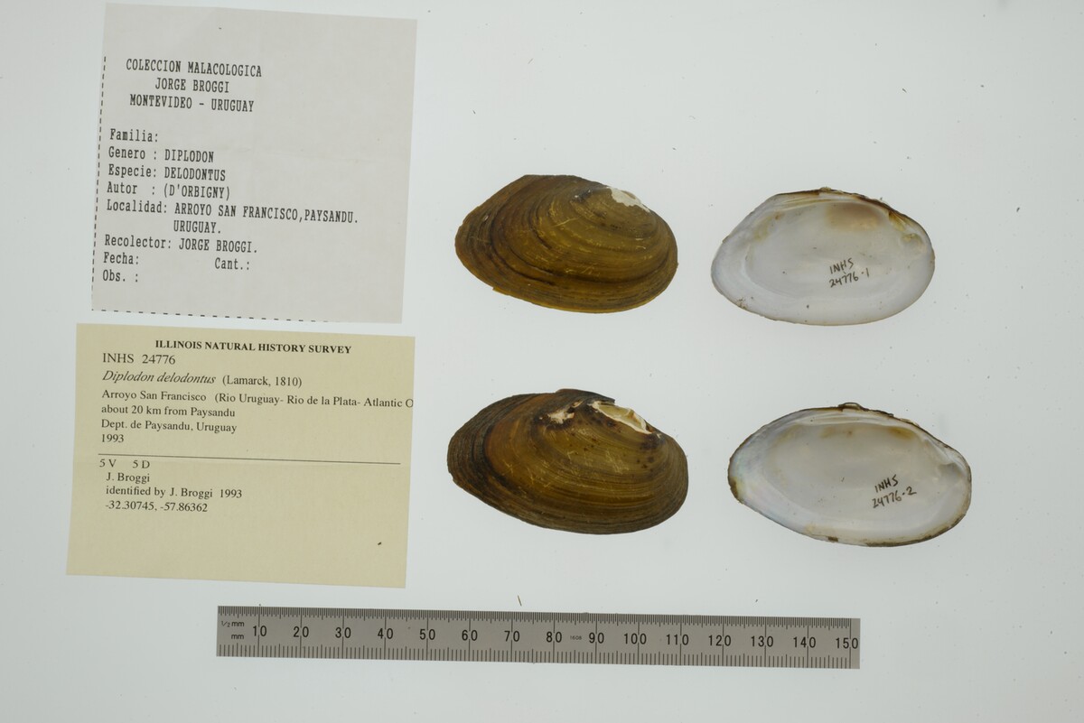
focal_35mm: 60
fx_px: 1807
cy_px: 362
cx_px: 542
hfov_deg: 33.4
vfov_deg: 22.6
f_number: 32
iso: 100
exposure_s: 1/13
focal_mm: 60
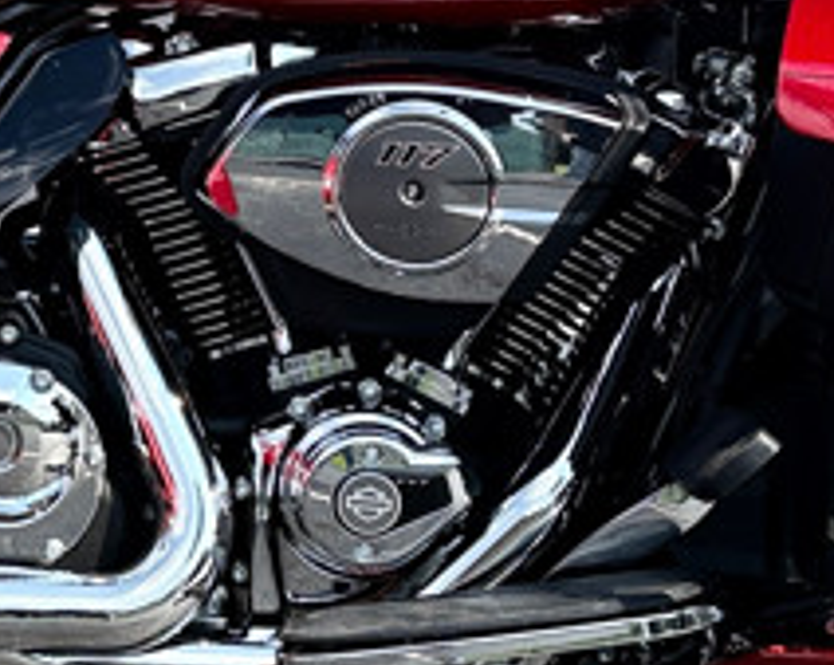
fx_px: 2909
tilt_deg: -9.5
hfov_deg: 15.9
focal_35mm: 118
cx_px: -73
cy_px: 212
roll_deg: -0.6
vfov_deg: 13.0
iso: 80
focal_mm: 6.76
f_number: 1.78
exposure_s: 1/3425
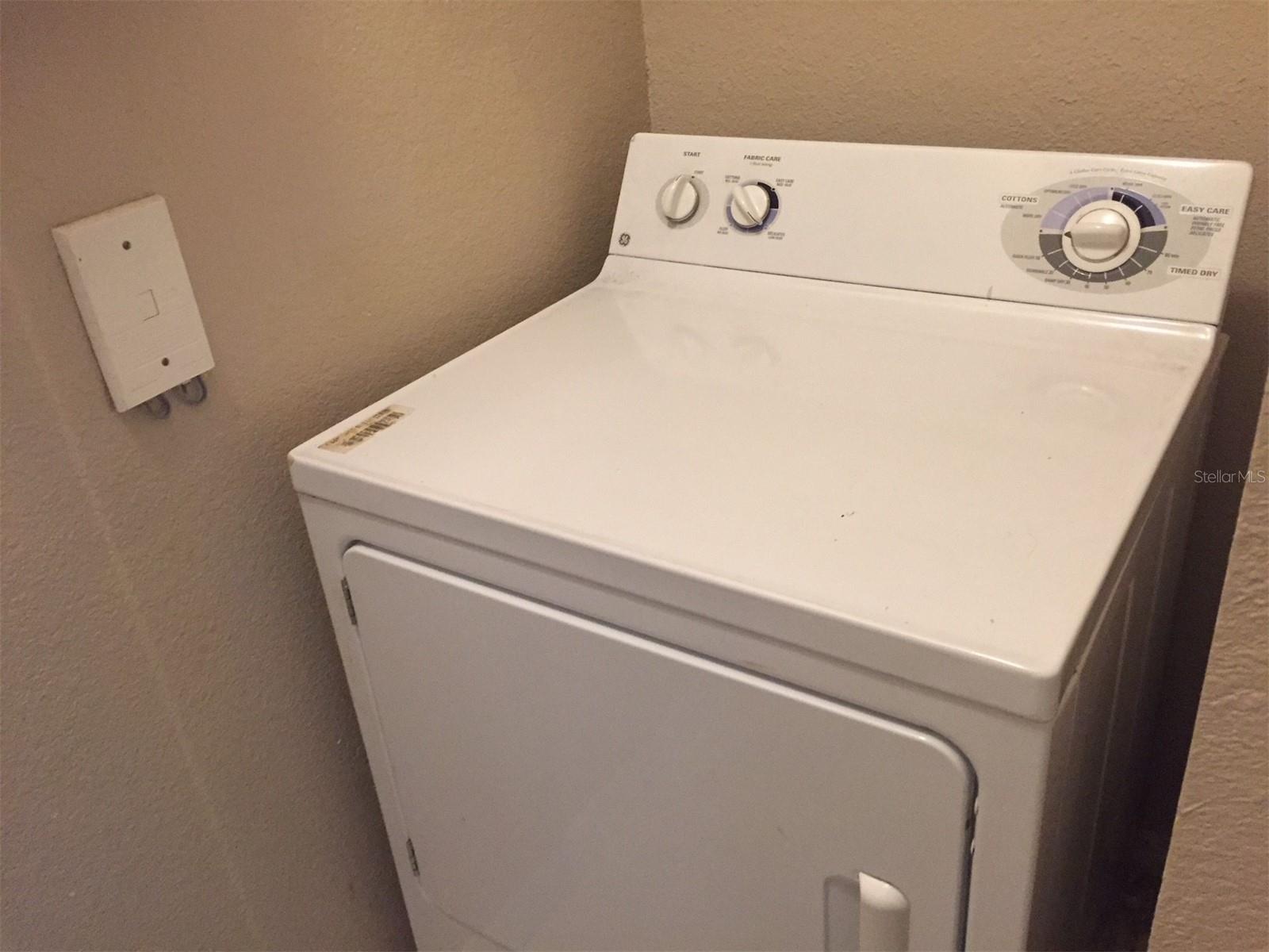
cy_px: 476
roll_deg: +5.9
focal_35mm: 29
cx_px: 634
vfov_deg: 48.2
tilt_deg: -29.0
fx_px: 1063
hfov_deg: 61.7
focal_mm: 4.15
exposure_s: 1/15
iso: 250
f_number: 2.2
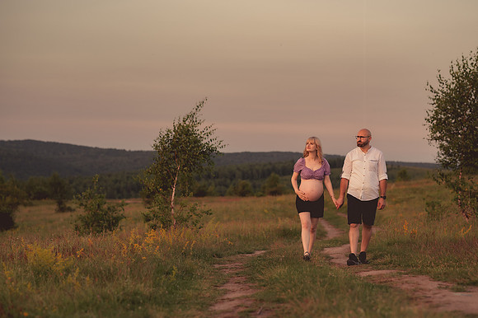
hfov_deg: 22.2
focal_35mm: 92
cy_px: 172
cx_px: 258
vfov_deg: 14.9
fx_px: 1218
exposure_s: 1/500
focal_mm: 85
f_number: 2.8
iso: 400
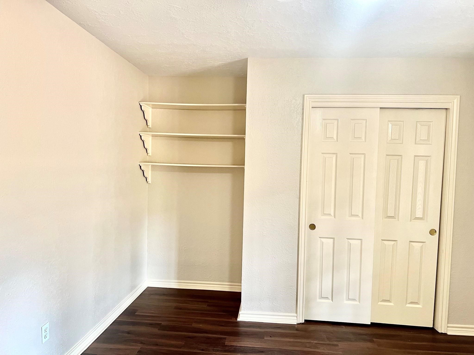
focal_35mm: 26
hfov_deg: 67.3
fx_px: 356
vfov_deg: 53.1
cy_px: 178
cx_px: 237
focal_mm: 5.7
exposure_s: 1/60
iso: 125
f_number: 1.5
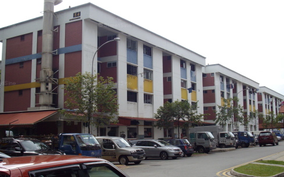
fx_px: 340
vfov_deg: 29.2
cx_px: 141
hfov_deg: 45.3
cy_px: 84
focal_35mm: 44
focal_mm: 6.2
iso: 80
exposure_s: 1/125
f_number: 5.6
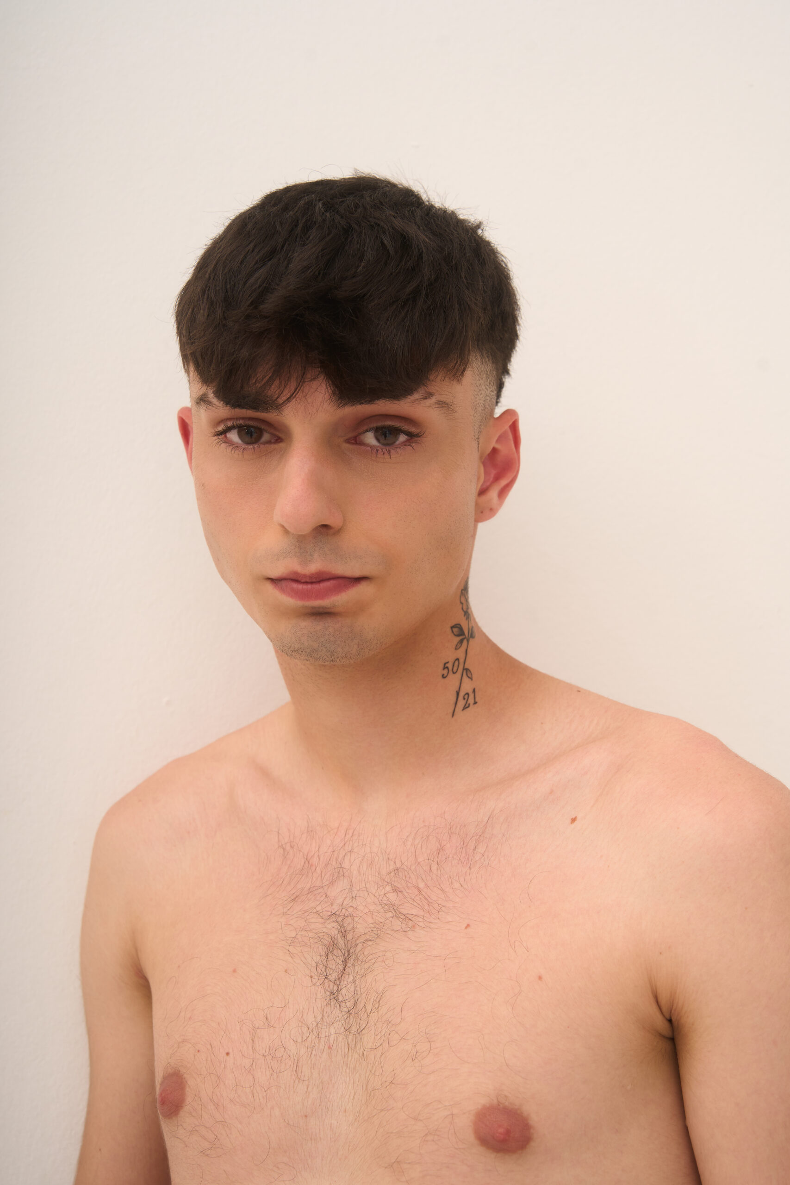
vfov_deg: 38.9
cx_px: 395
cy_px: 592
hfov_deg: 26.5
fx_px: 1678
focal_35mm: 51
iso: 400
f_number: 7.1
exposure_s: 1/200
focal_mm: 51
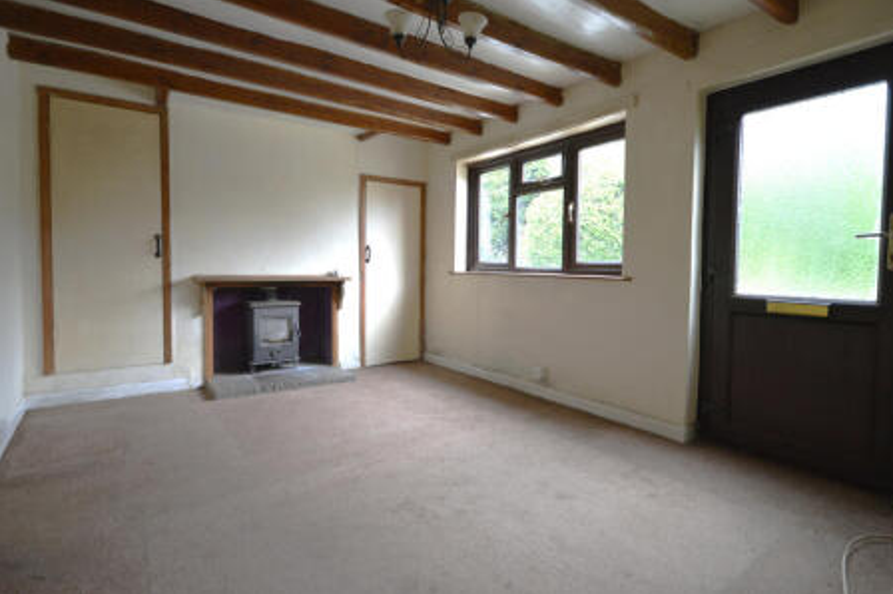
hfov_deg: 91.5
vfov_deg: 68.7
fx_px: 435
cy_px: 284
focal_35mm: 18
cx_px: 456
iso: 500
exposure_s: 1/60
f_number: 4.2
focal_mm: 11
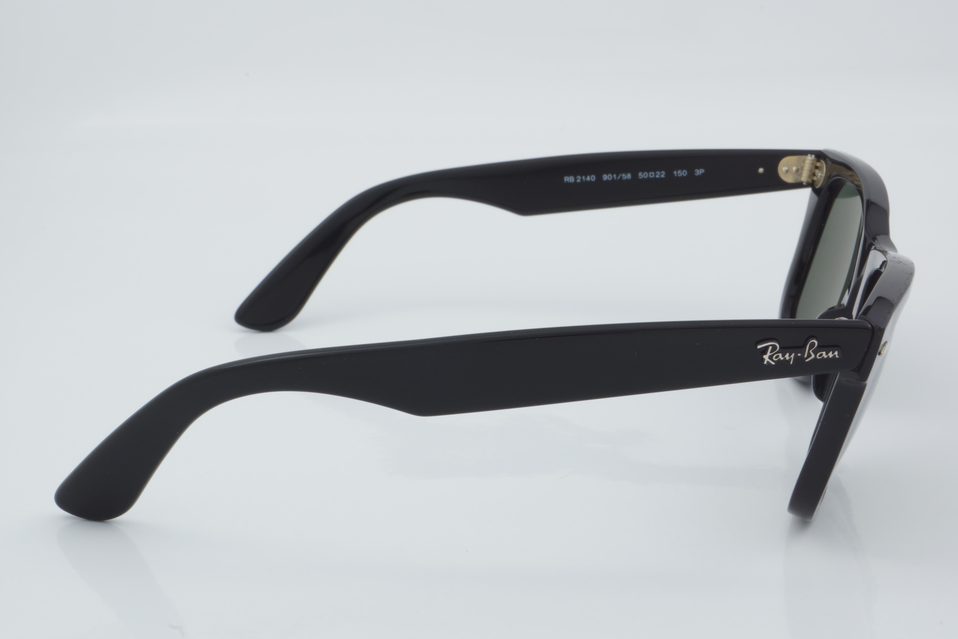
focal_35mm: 75
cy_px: 320
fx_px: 1996
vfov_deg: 18.2
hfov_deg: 27.0
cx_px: 479
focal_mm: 50
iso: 100
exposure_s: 1/4
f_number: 32
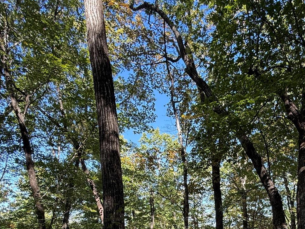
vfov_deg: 42.9
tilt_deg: +1.8
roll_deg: +0.7
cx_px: 190
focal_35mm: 29
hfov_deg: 60.9
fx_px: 256
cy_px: 218
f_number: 2.2
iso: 64
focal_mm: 2.22
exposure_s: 1/178
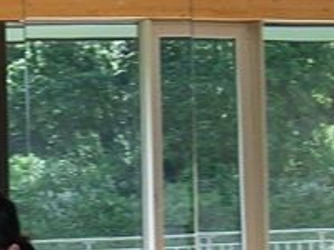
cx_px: -169
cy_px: 425
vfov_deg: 6.2
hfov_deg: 8.2
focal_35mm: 235
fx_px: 2267
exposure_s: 1/500
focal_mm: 9.5
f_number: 3.1
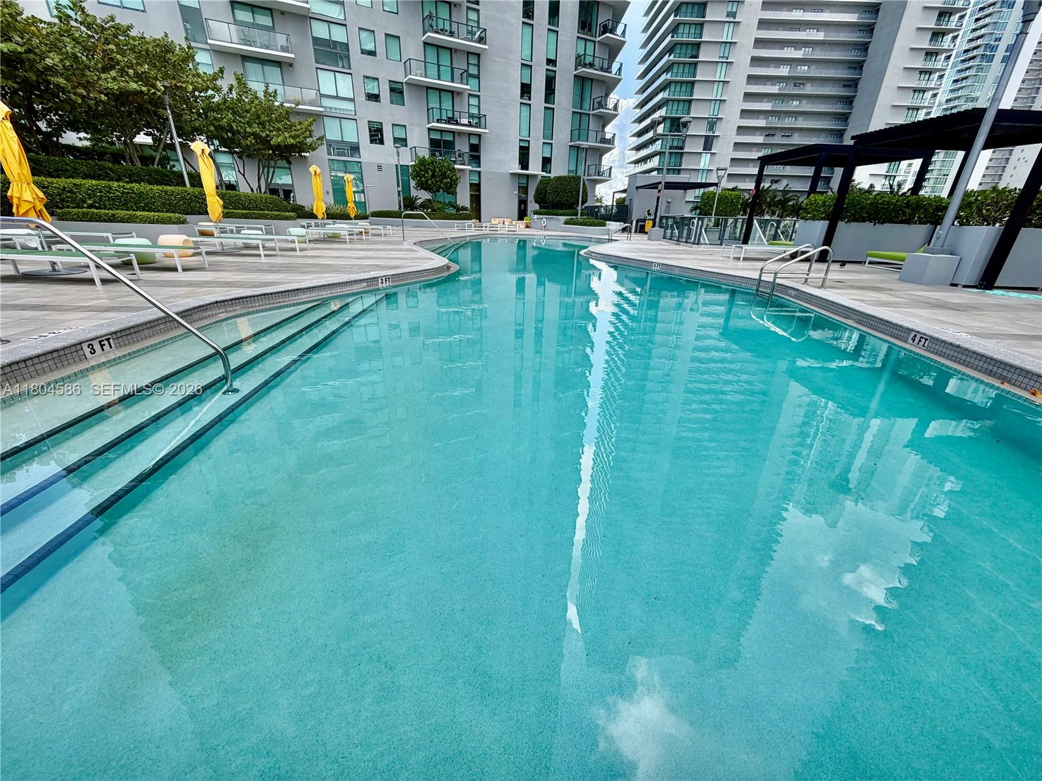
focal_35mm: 14
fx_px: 421
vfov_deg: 85.7
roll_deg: -1.5
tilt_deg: -24.0
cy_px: 390
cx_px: 521
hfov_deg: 102.1
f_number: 2.2
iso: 40
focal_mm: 2.22
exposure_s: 1/651
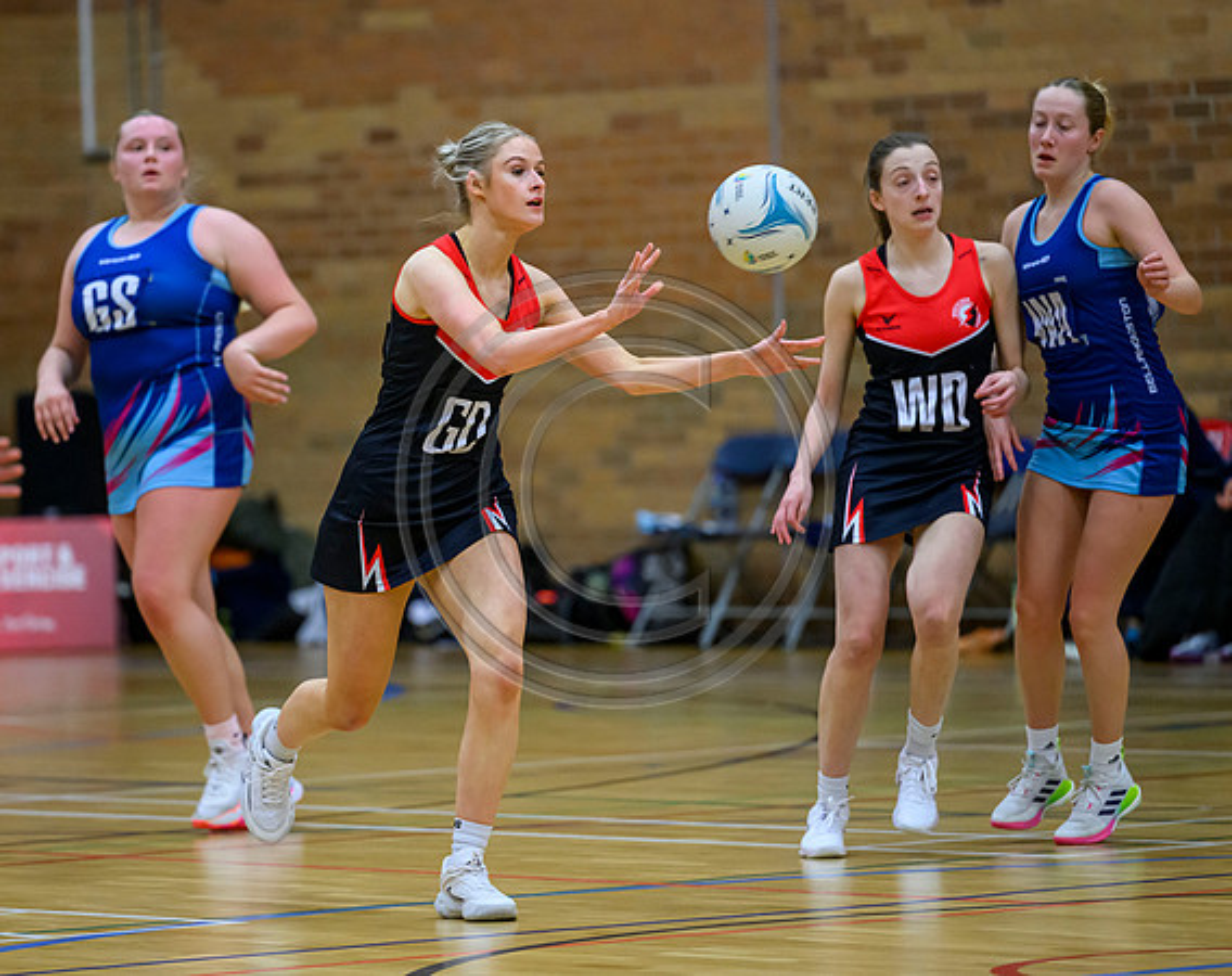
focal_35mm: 257
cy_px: 462
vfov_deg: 6.0
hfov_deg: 7.5
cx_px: 390
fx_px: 9352
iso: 5000
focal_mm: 200
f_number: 2.8
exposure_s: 1/1000
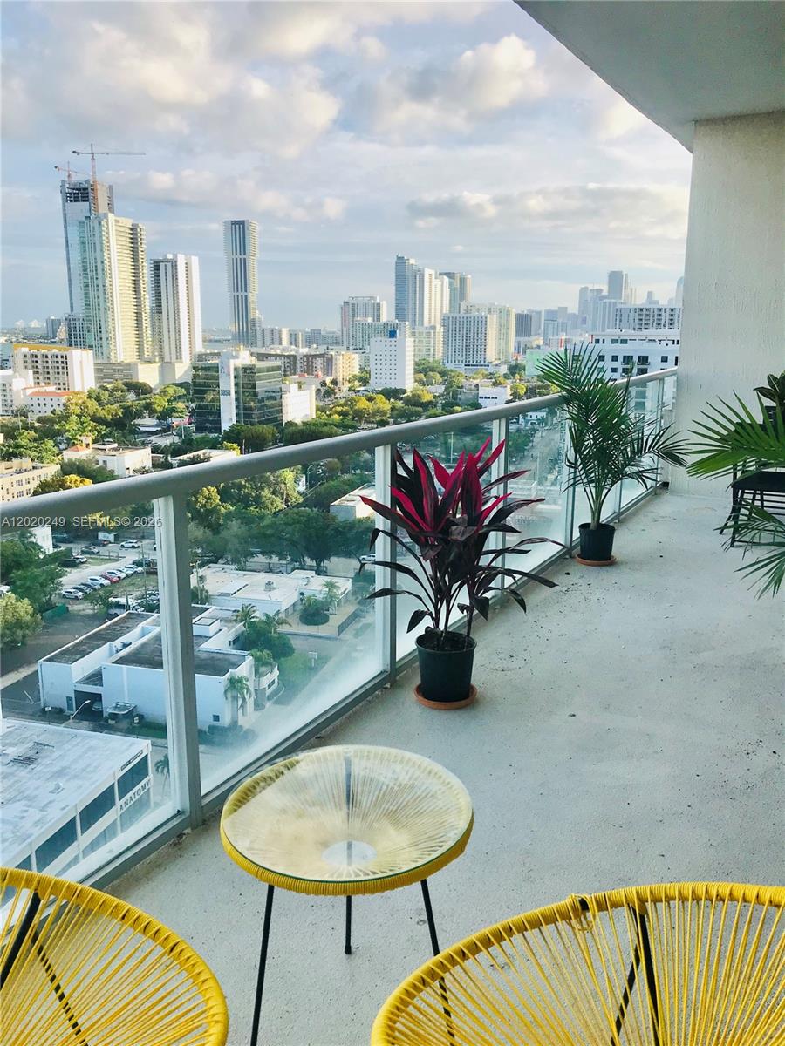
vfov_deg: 63.4
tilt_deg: -10.3
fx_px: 847
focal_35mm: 28
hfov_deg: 49.7
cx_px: 392
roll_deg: -0.7
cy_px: 523
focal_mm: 3.99
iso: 20
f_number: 1.8
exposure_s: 1/1041
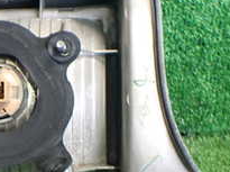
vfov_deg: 16.7
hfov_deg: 21.0
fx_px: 584
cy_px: 84
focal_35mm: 88
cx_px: -36
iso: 800
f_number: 2.3
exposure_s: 1/60
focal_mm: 5.4
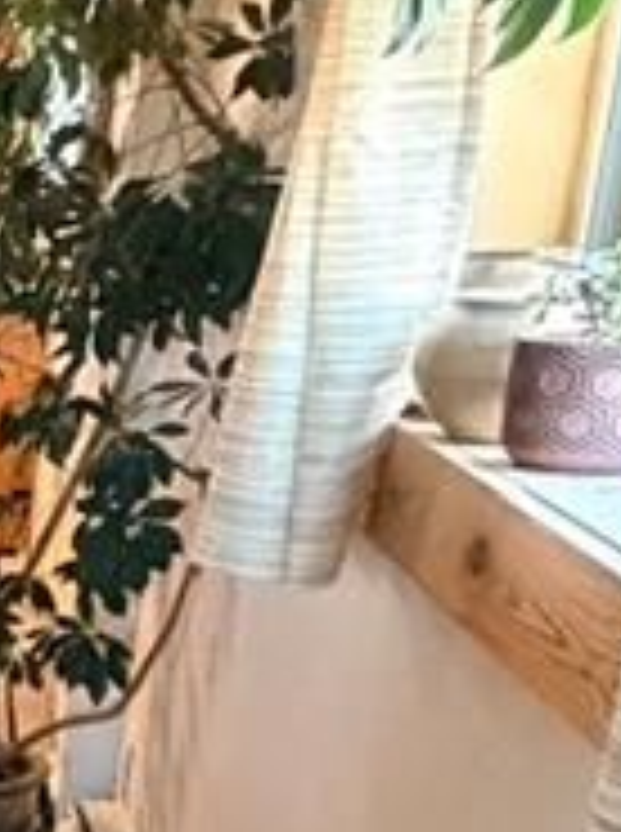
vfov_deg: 21.1
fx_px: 2184
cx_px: -1174
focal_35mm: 91
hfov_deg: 11.2
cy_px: 742
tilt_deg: -16.2
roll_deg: +2.9
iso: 800
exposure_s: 1/60
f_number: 2.2
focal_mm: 2.22
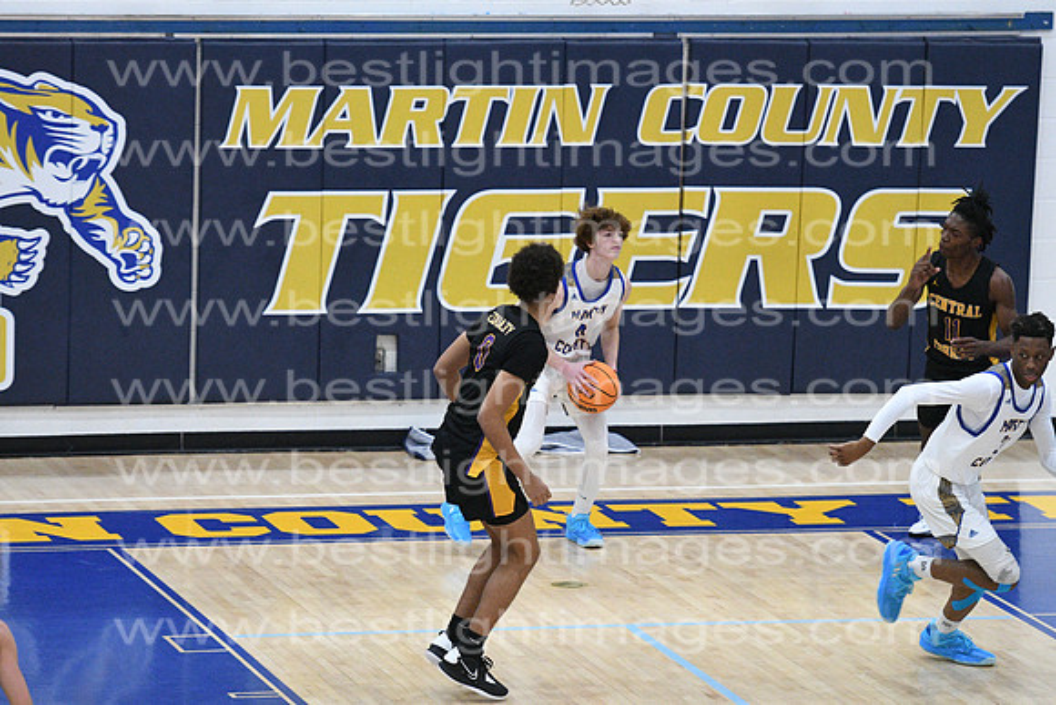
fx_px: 7041
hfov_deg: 8.6
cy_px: 352
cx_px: 528
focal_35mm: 240
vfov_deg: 5.7
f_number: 3.5
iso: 8000
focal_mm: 160
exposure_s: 1/800
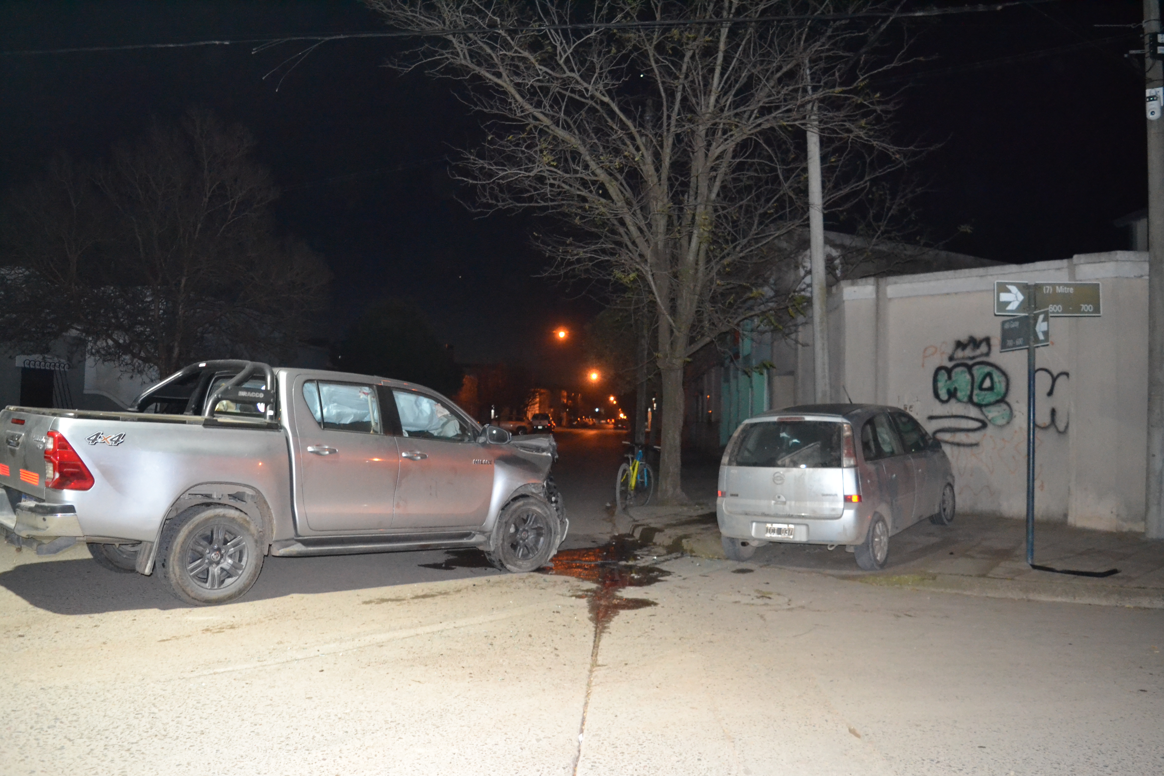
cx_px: 582
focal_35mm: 27
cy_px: 388
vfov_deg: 47.9
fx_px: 873
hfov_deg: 67.4
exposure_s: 1/60
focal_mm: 18
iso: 3200
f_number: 3.5
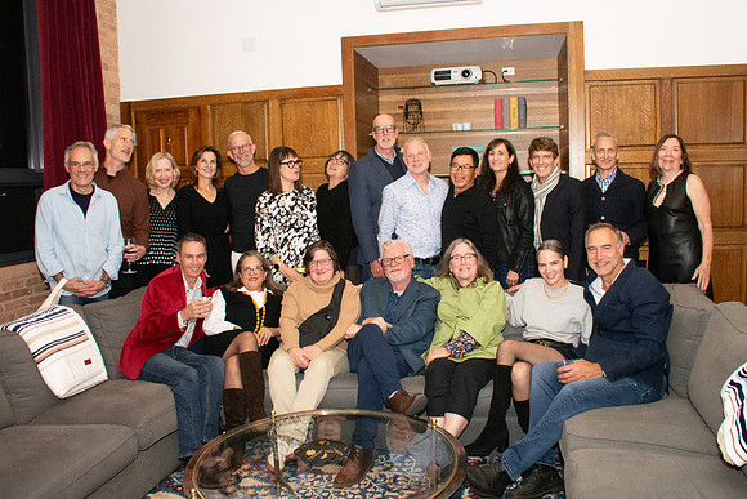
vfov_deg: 45.6
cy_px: 241
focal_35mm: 29
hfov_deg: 64.4
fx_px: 593
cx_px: 378
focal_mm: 18
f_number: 9
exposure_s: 1/160
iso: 5000
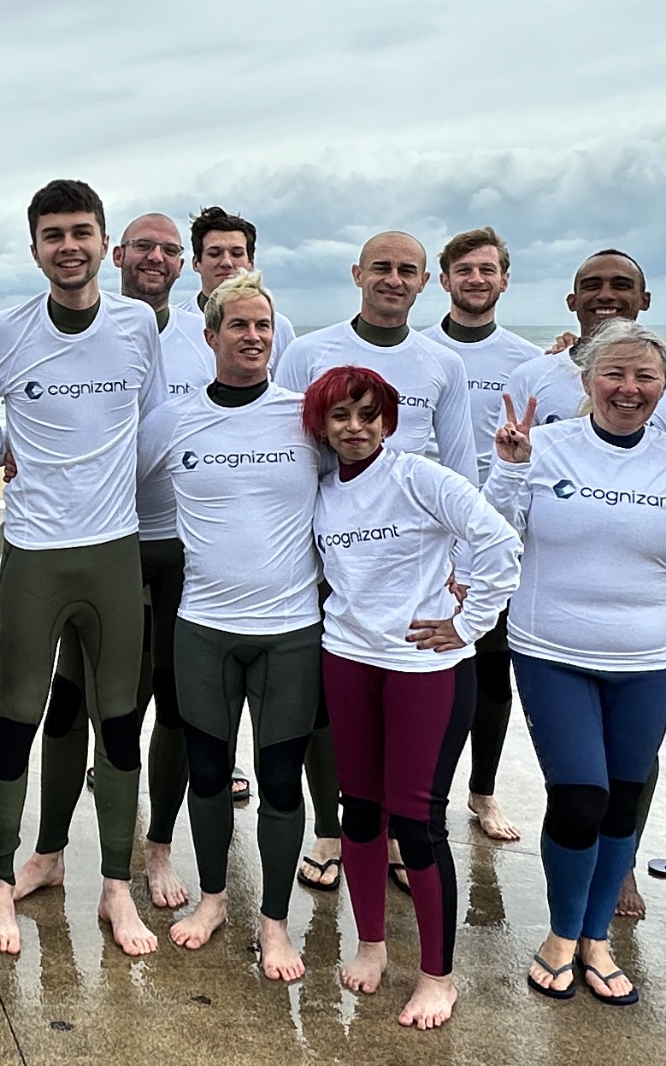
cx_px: -170
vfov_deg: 41.3
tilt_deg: -1.1
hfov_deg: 24.0
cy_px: 355
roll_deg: -0.5
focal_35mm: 48
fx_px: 1394
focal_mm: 2.22
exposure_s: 1/483
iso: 40
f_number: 2.2
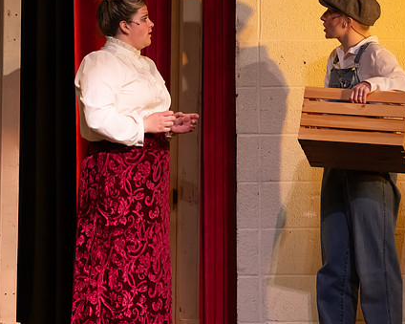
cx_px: 219
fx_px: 5536
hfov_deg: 4.2
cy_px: 161
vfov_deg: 3.4
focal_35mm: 462
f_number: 2.8
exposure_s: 1/250
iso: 8000
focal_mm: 300
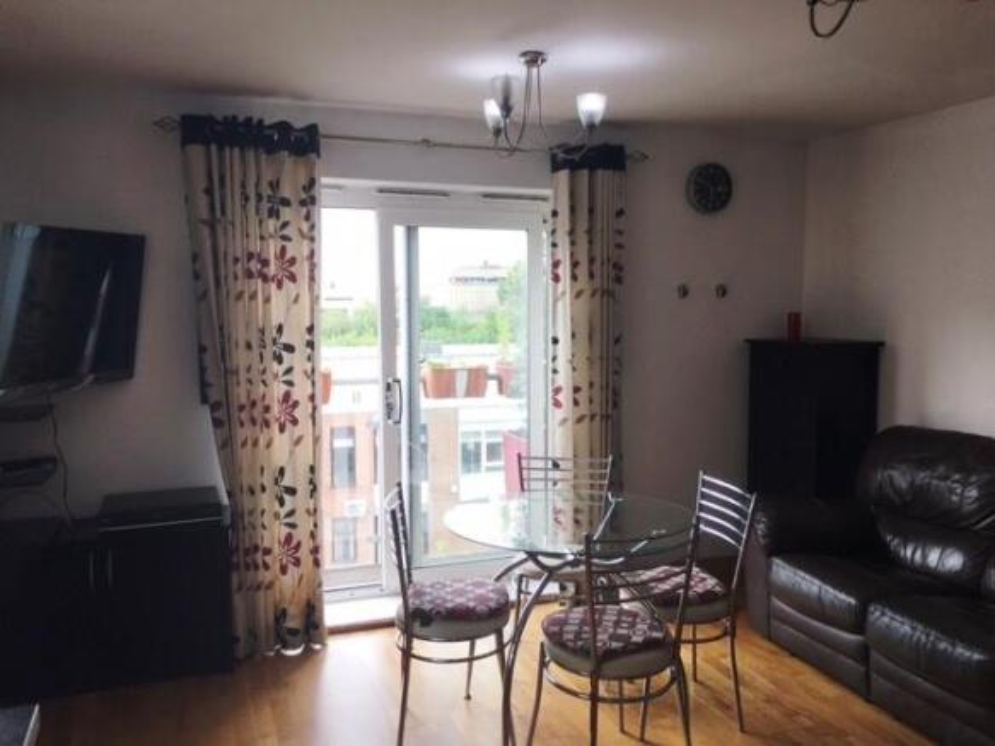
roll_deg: +0.3
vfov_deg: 48.2
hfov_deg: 61.7
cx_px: 498
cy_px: 373
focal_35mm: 29
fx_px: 833
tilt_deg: -5.8
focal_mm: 4.15
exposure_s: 1/101
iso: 25
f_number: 2.2
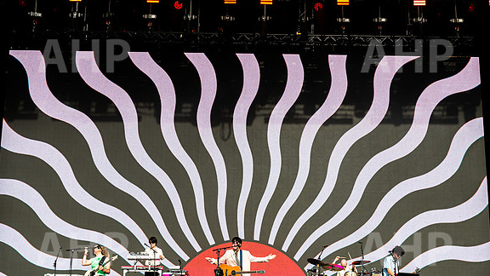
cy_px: 146
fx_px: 806
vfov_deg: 19.4
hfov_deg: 33.8
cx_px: 254
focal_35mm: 62
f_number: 5
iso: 400
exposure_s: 1/3200
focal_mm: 55
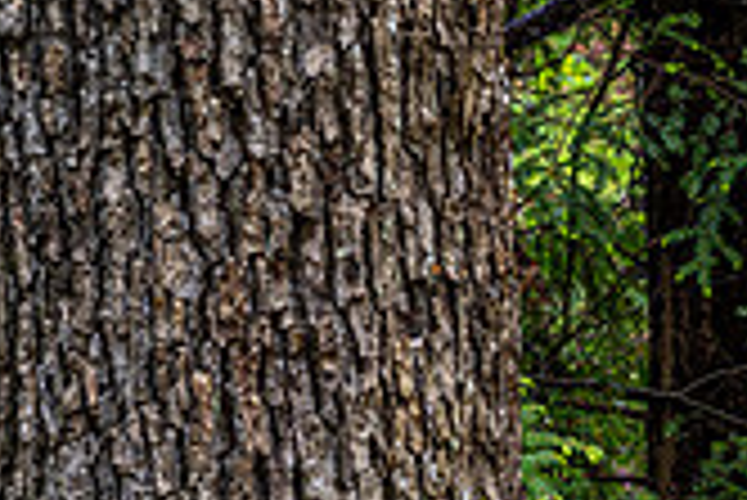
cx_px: 981
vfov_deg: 4.6
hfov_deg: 6.9
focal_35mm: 297
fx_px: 6168
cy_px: 124
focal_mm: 85
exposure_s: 2.5
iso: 100
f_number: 13
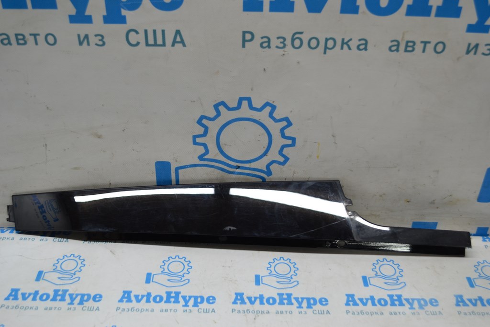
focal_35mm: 44
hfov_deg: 45.0
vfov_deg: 30.9
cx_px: 245
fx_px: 592
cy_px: 164
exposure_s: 1/100
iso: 400
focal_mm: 29
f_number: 5
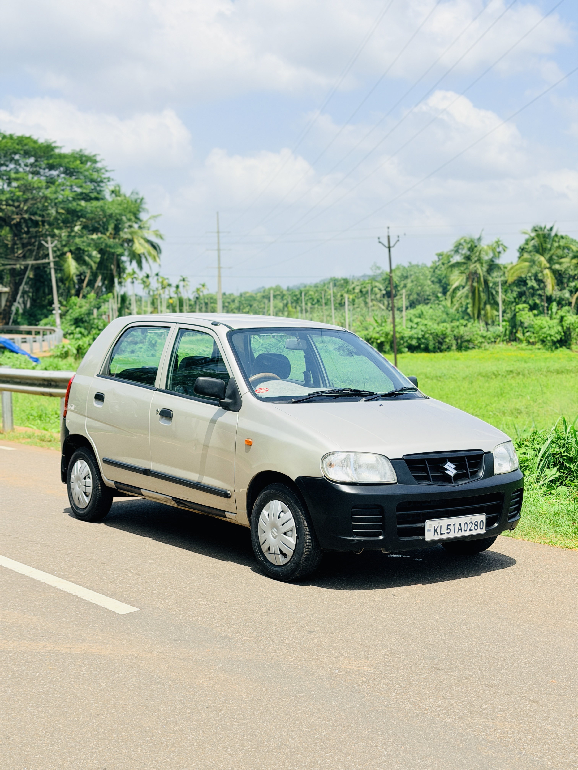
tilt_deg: -3.2
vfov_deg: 39.7
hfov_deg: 30.3
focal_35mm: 48
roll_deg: +0.9
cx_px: 289
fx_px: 1069
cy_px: 385
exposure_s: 1/6536
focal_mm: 6.76
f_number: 1.78
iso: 64
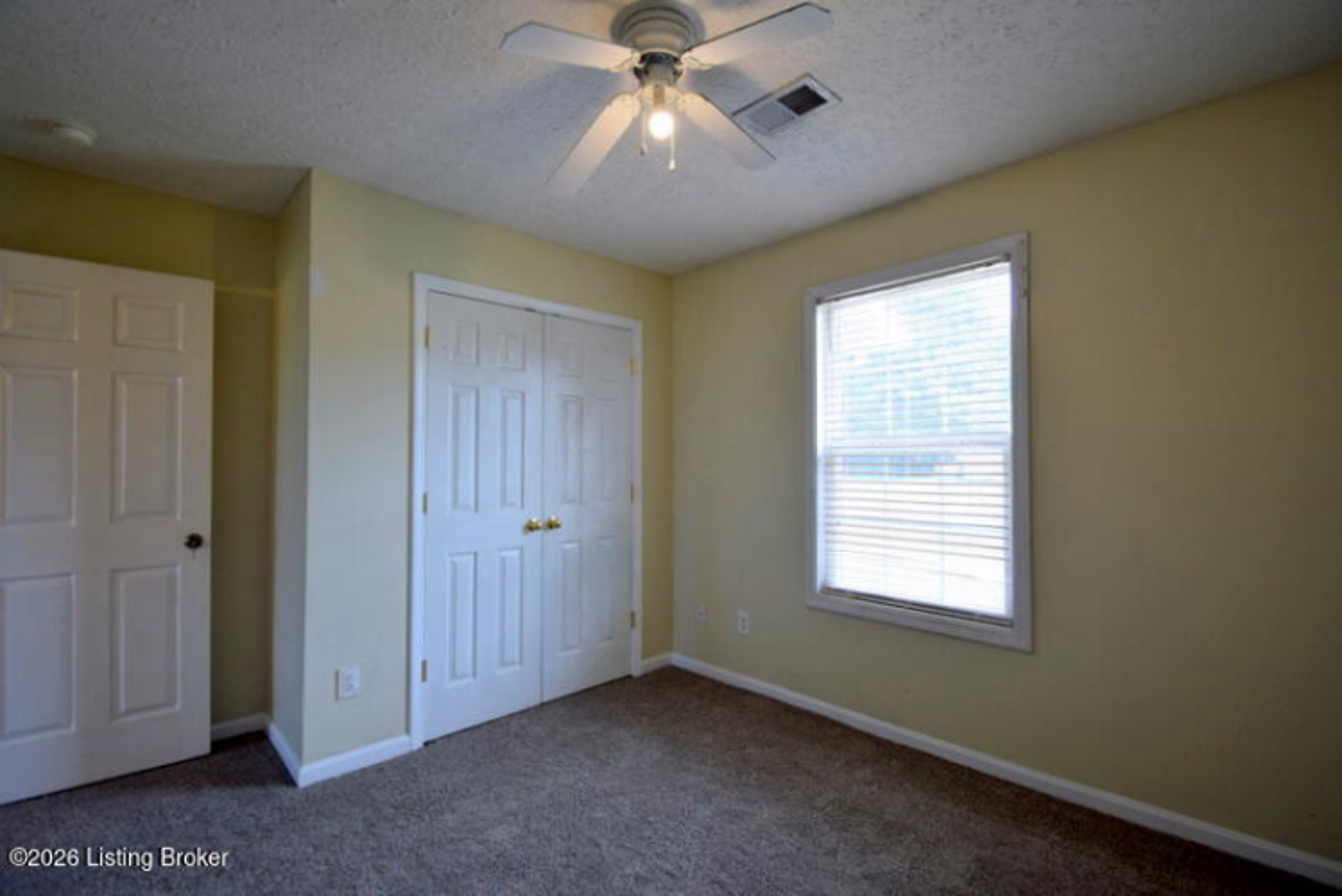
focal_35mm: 15
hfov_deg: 100.4
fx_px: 559
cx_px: 671
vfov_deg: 77.4
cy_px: 448
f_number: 5
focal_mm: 10
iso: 400
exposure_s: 1/125
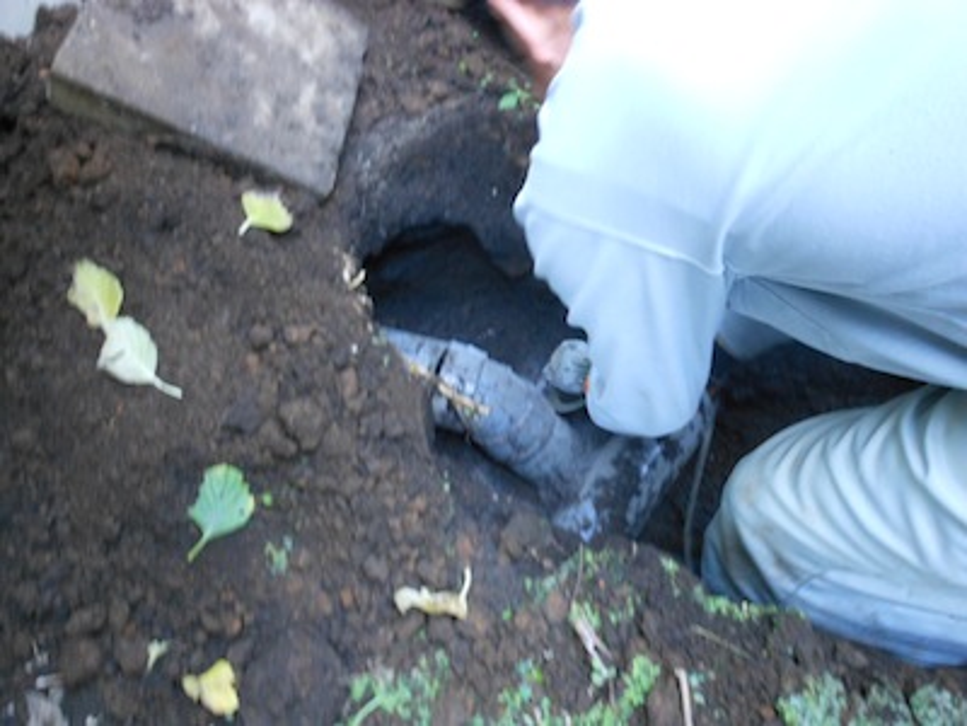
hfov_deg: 63.4
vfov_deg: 49.7
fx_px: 782
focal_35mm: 28
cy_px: 363
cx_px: 484
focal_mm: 5
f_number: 3.7
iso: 400
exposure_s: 1/10
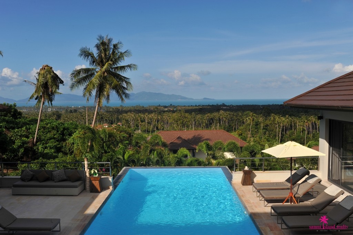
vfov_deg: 41.1
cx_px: 176
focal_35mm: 32
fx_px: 314
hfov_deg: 58.7
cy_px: 118
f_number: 16
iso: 200
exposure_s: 1/250
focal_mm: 32
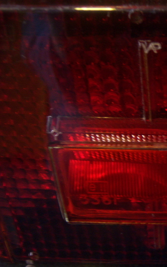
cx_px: 176
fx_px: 378
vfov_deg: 38.9
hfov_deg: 23.6
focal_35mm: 52
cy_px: 133
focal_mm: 7.5
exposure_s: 1/8
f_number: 2.8
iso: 160
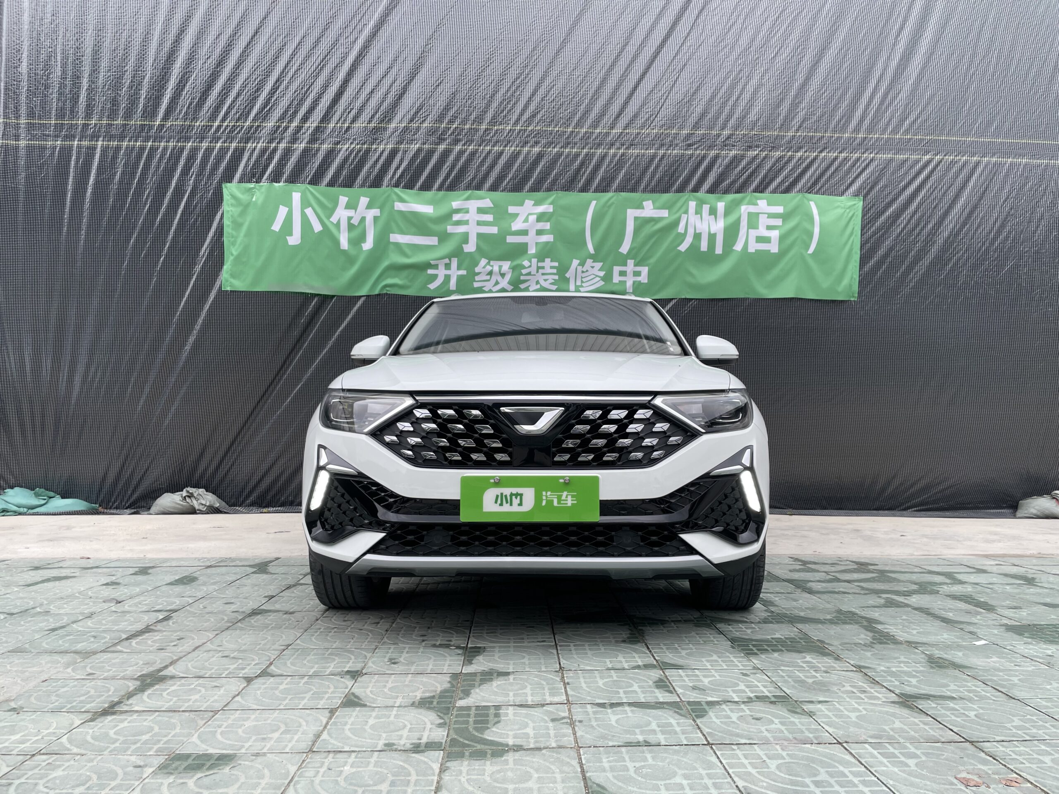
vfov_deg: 53.1
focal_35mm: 26
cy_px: 397
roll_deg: -0.3
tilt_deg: +3.2
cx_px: 530
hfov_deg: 67.3
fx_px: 795
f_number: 1.6
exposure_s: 1/682
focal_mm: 4.2
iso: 32
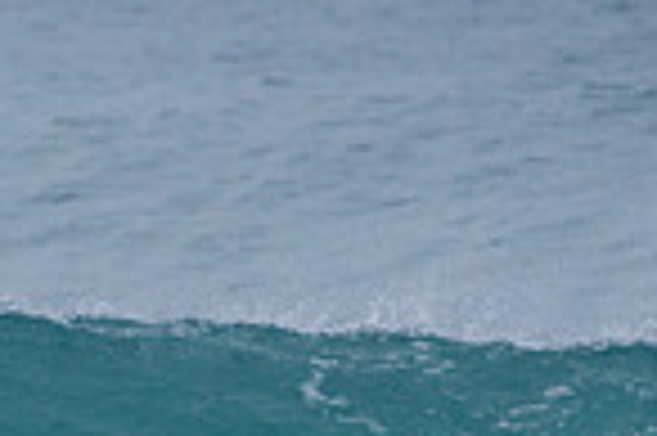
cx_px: -184
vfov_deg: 0.6
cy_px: 762
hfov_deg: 0.8
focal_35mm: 2432
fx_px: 44334
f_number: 5.6
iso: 450
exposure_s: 1/2000
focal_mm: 500
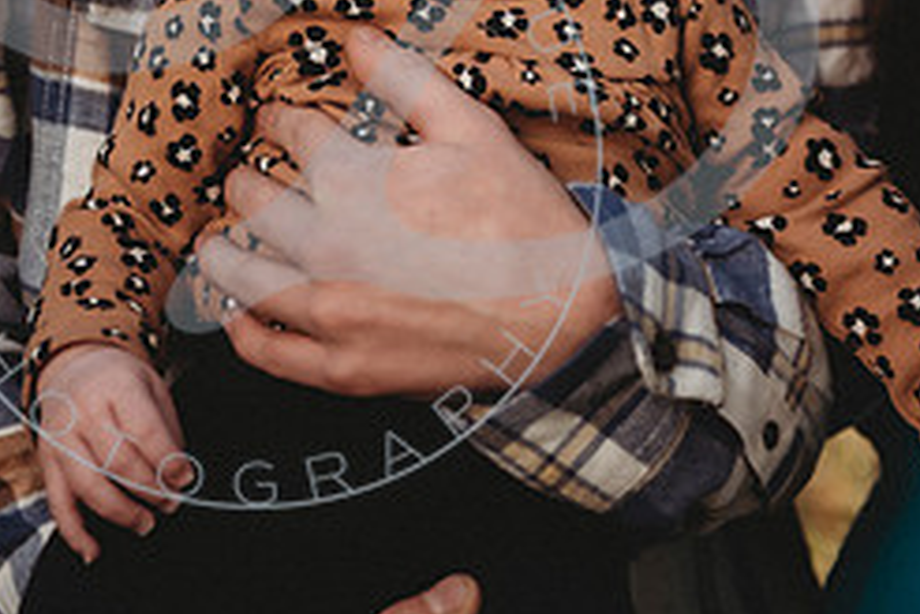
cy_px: -124
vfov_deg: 12.6
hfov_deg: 19.3
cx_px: 423
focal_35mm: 106
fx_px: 2709
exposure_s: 1/800
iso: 100
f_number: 2.8
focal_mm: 58
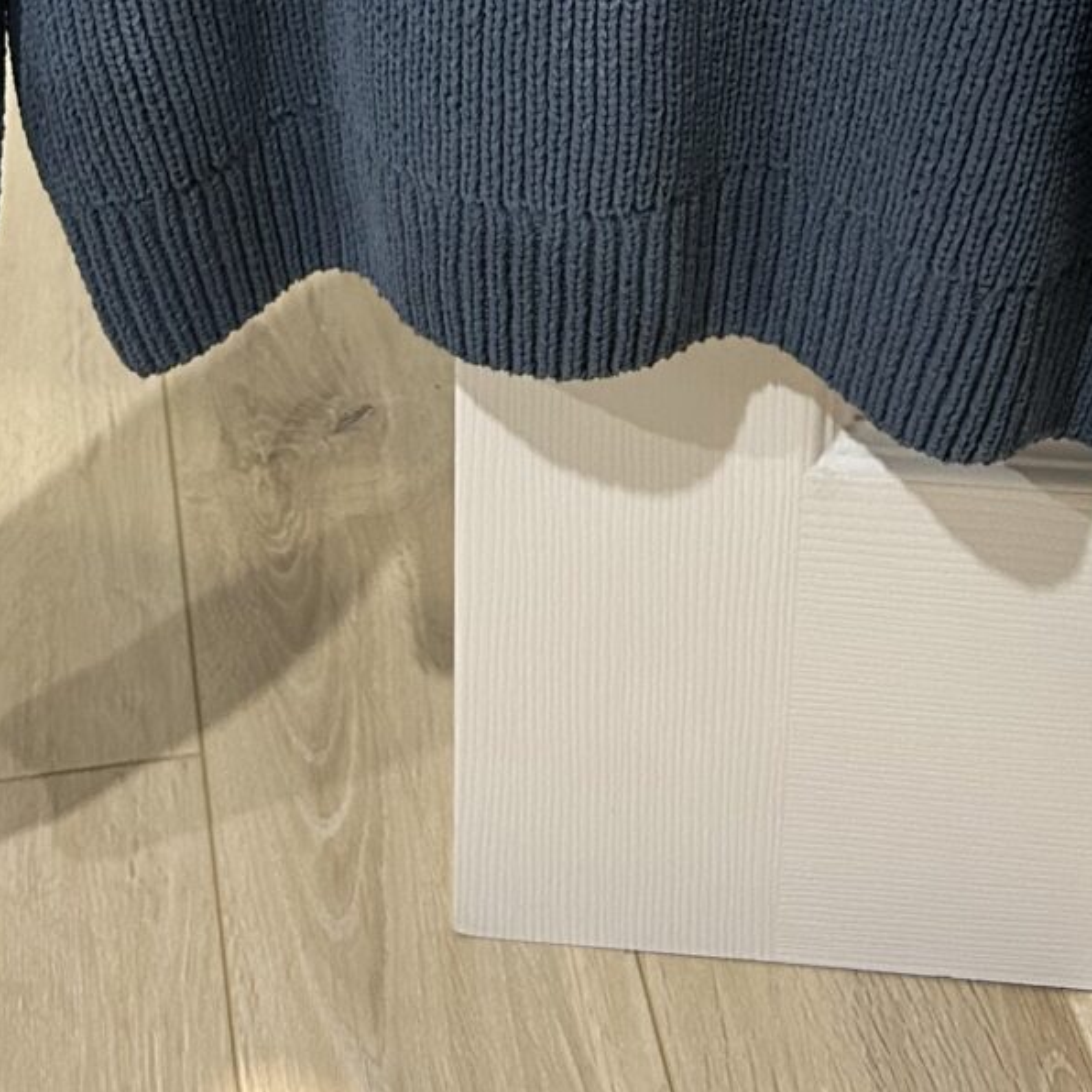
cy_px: -487
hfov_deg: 21.9
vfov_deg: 19.4
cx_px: 579
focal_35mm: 79
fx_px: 2820
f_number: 1.5
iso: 500
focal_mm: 5.7
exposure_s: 1/60
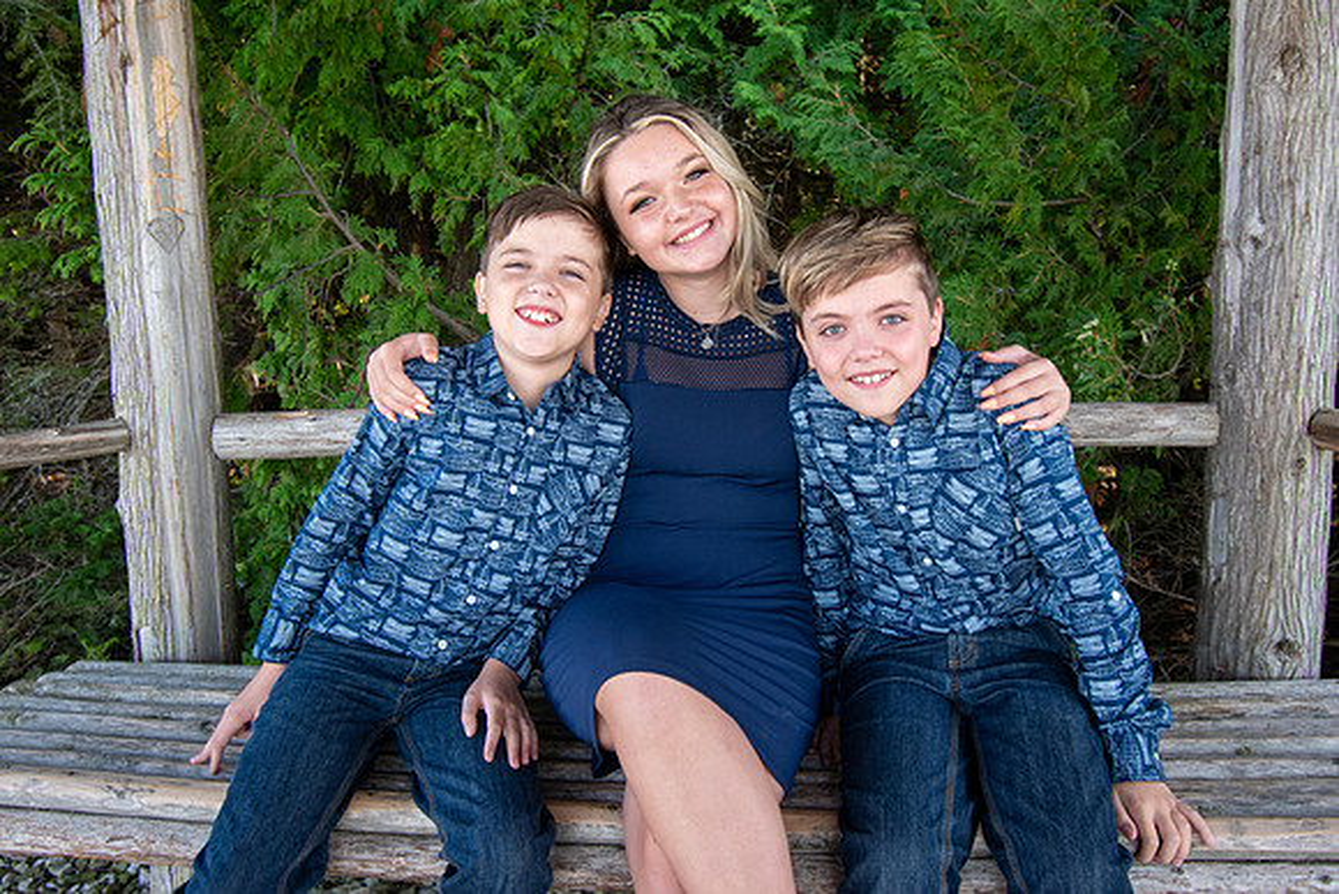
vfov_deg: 43.6
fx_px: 1116
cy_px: 447
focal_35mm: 30
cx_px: 670
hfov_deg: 61.9
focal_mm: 20
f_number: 5.6
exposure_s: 1/125
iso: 400
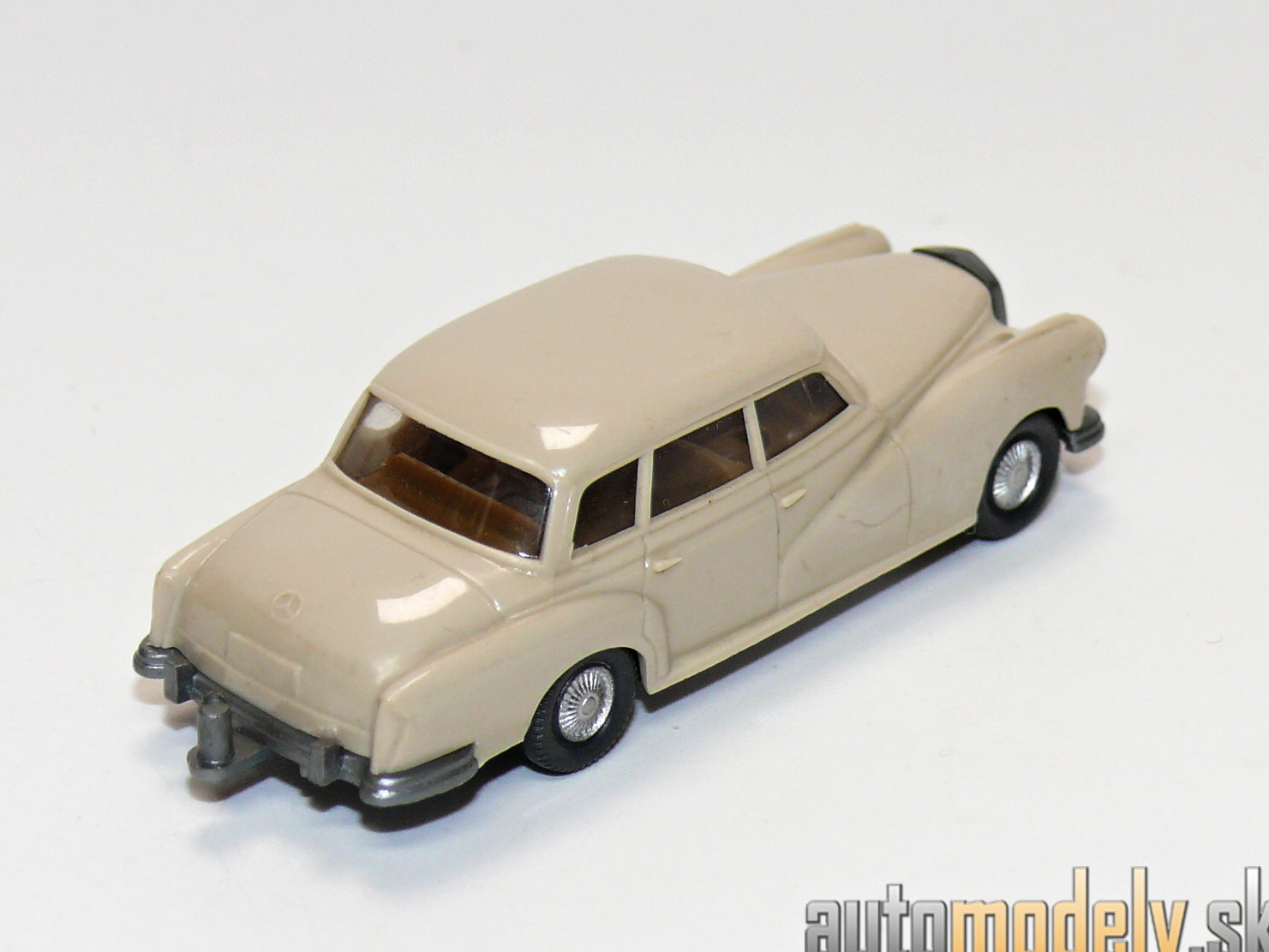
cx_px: 608
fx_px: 5426
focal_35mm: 148
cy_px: 484
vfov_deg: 10.0
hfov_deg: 13.3
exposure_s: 1/30
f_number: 4
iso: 100
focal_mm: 16.3
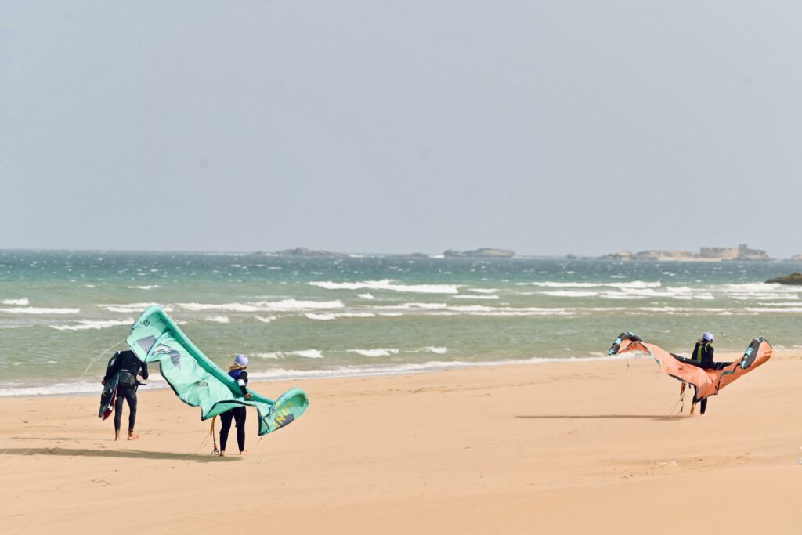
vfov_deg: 6.9
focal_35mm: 200
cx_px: 401
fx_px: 4456
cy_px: 268
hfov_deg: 10.3
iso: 200
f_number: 5.6
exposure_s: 1/2000
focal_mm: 200
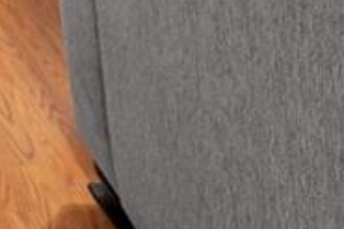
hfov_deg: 18.2
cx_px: -311
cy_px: -390
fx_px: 792
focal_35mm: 83
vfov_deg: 11.8
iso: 400
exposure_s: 1
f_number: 7.1
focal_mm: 15
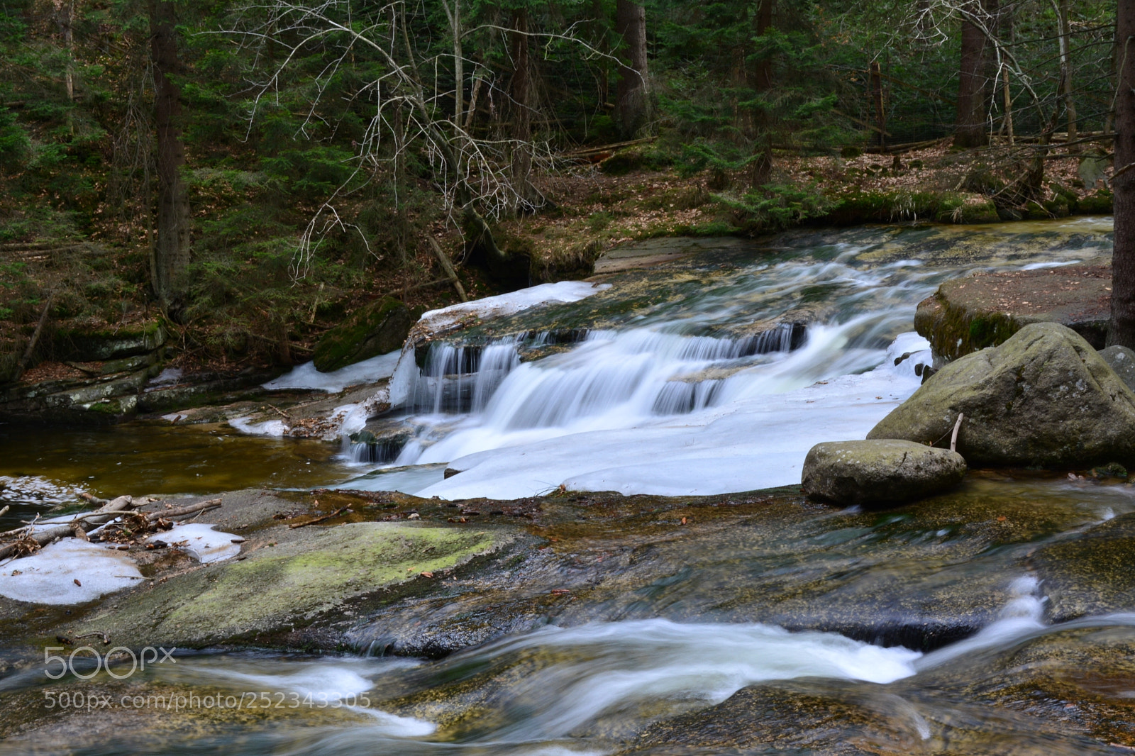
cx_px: 568
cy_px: 378
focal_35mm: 51
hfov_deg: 38.9
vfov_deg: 26.5
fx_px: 1607
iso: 100
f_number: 22
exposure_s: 1/3
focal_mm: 34
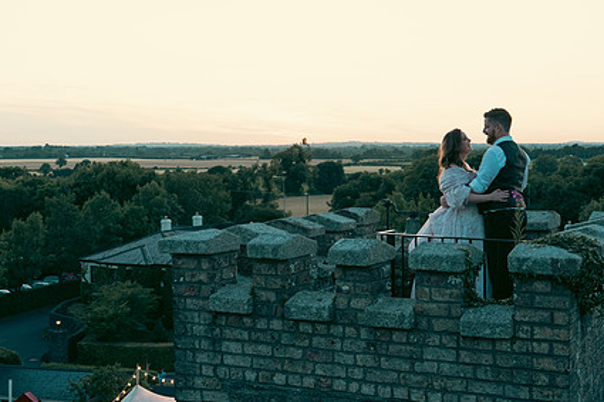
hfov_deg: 35.6
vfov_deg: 24.1
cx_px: 352
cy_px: 164
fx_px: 939
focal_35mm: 56
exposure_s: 1/160
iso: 500
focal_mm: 41
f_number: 4.5
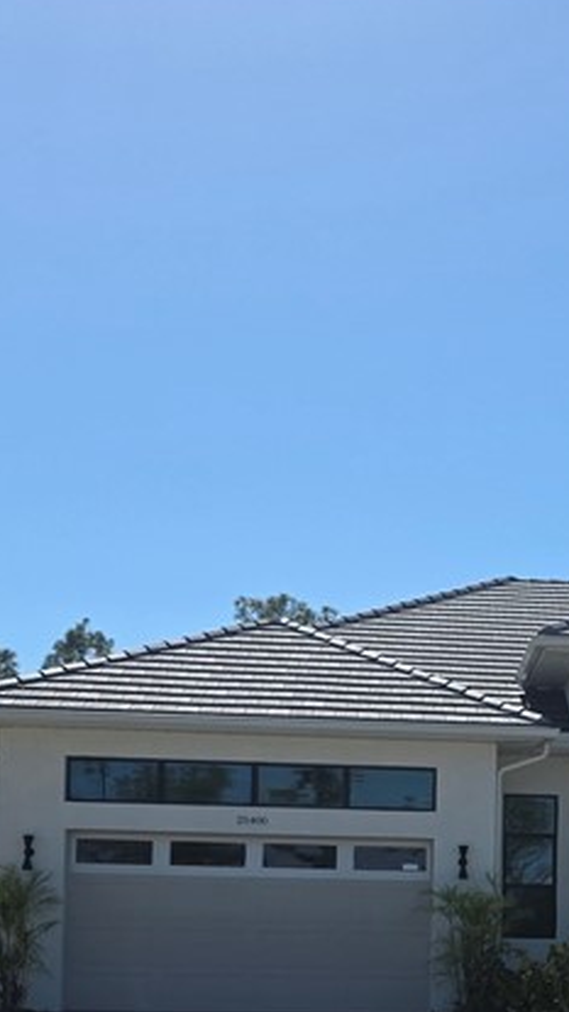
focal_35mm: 62
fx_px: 1662
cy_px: 904
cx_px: 603
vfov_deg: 32.2
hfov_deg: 18.8
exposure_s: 1/7944
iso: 64
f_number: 1.7
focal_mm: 6.3
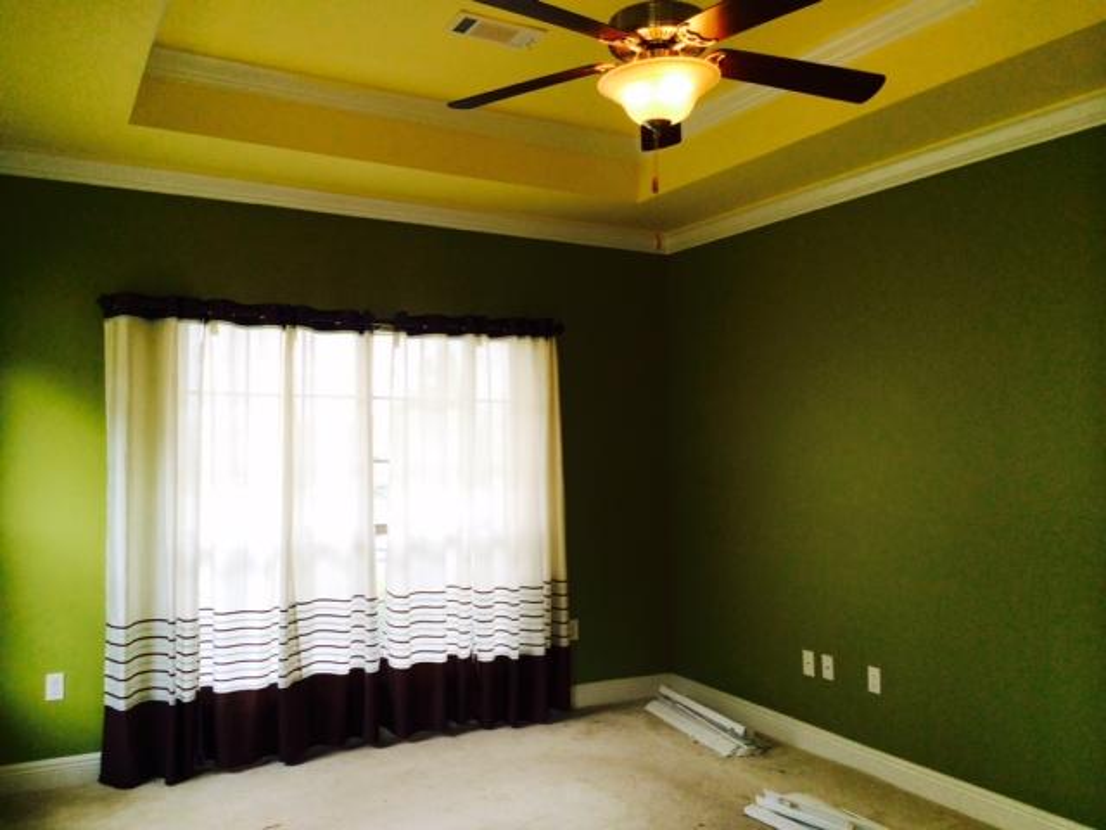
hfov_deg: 60.0
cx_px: 553
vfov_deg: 46.8
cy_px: 415
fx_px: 959
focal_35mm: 30
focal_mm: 4.12
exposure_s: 1/120
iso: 64
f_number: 2.2
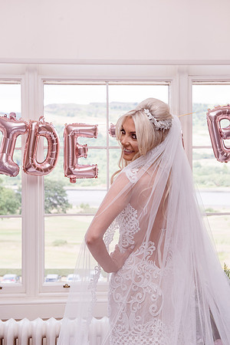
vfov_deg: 36.2
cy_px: 172
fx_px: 527
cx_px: 115
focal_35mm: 55
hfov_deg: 24.6
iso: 400
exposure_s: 1/250
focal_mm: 55
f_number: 5.6
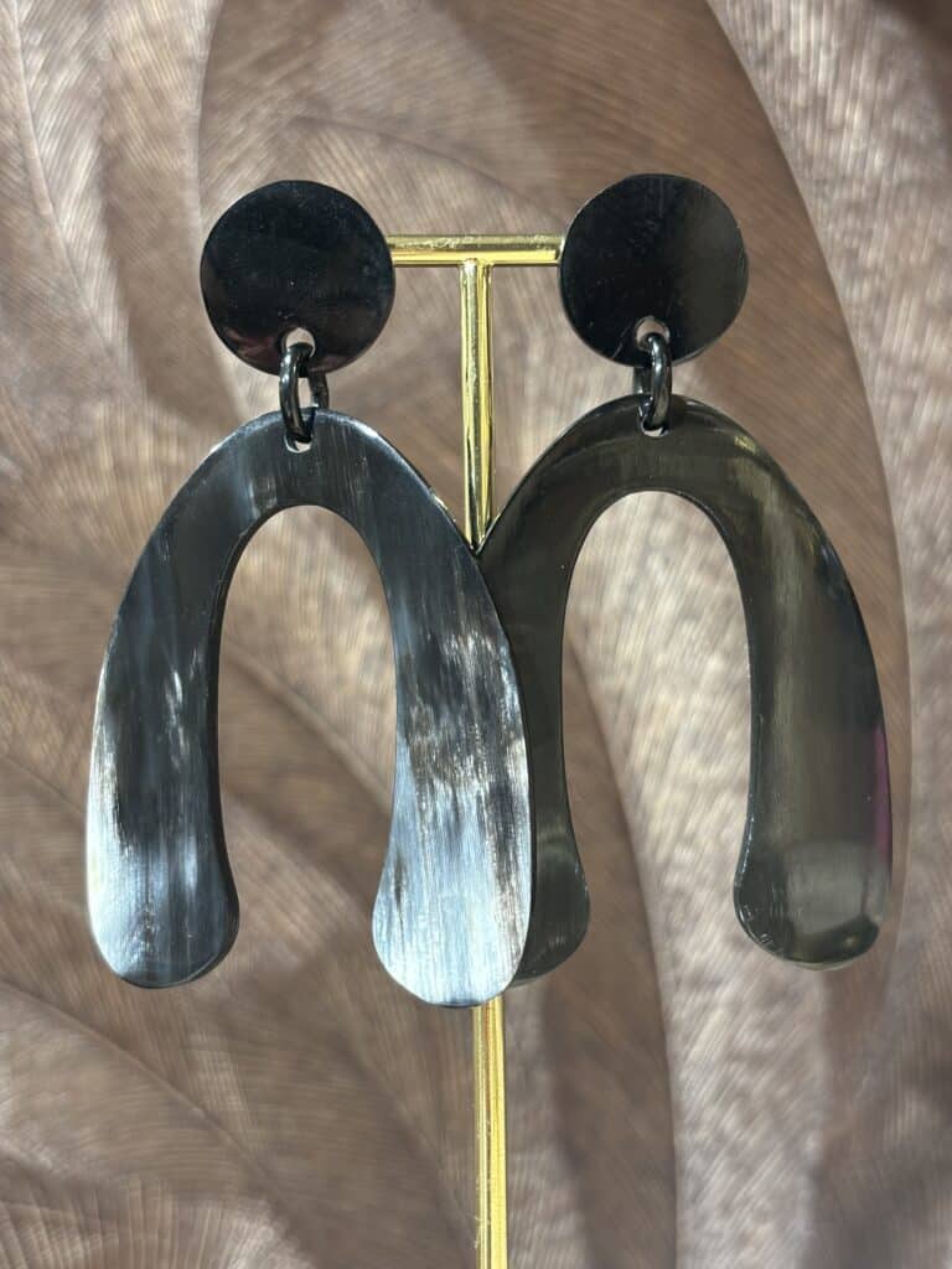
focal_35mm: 52
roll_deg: +0.8
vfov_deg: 36.8
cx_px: 476
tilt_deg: +0.6
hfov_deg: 28.0
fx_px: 1907
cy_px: 634
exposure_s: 1/50
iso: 125
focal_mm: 5.96
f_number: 1.6
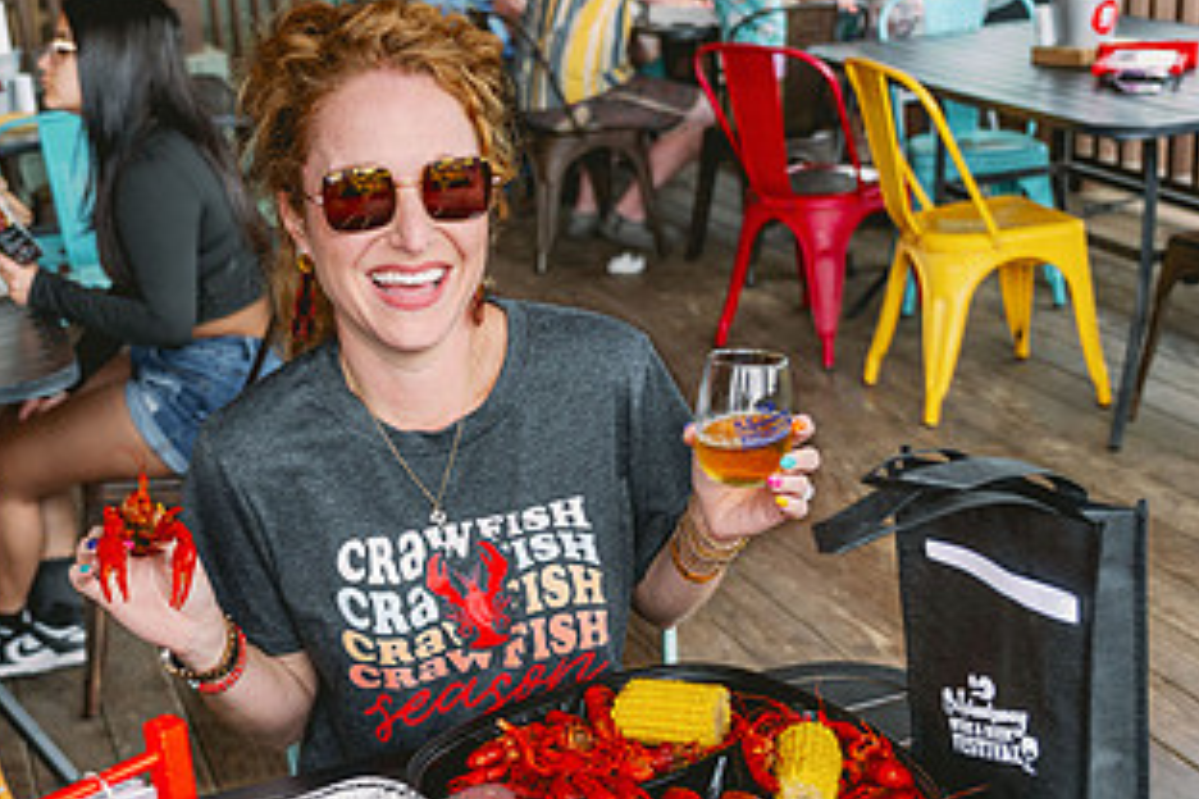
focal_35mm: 57
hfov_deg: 34.8
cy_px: 506
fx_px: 1898
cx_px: 420
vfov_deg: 23.7
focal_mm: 27.5
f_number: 2.8
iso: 400
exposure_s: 1/400
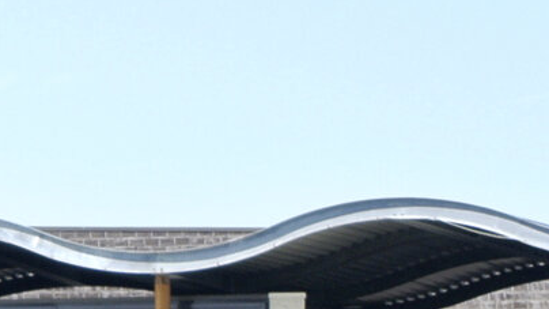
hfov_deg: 5.0
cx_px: -232
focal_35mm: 431
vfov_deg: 2.8
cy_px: 537
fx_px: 6273
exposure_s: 1/250
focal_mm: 30
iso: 100
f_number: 5.6
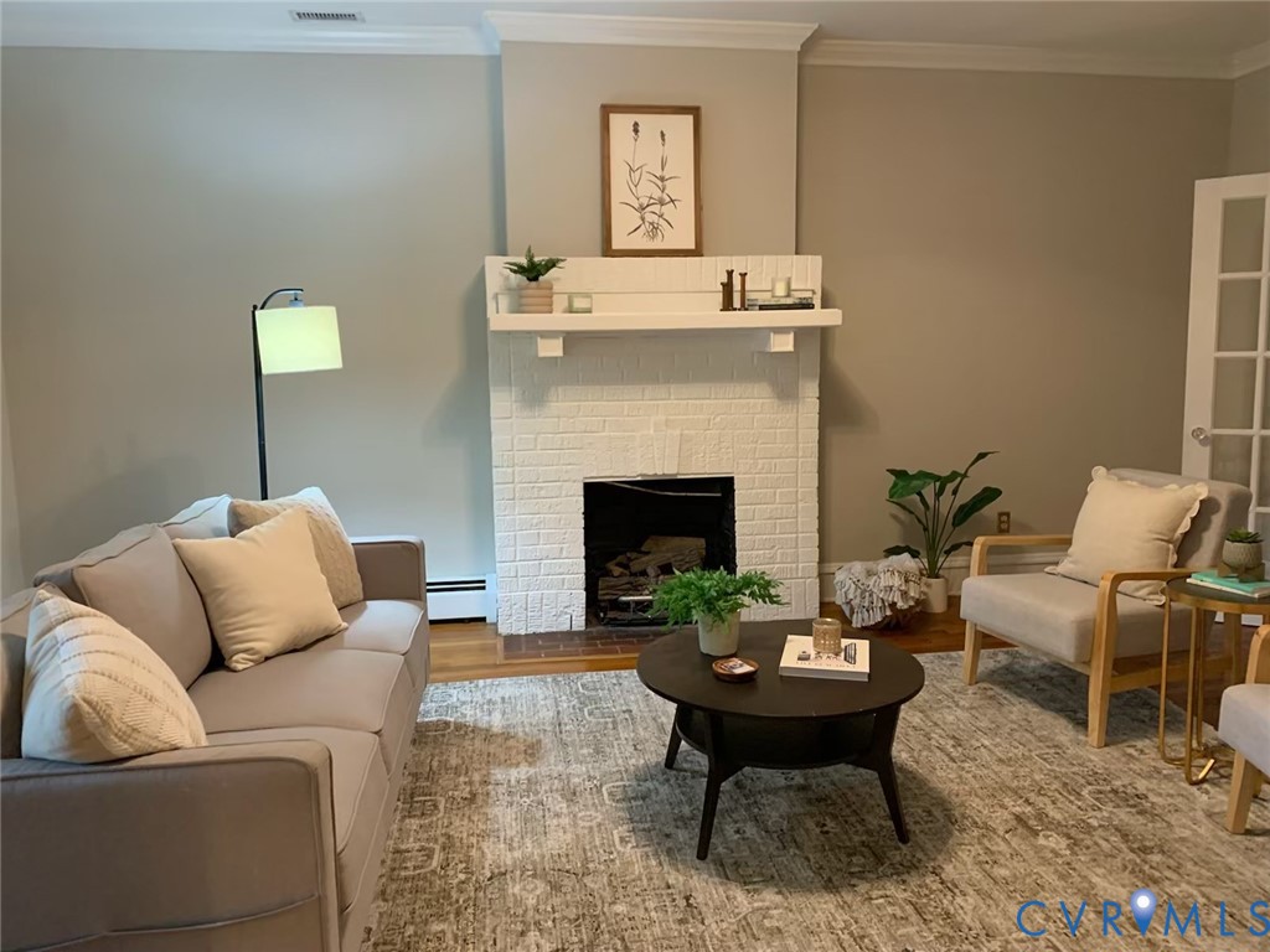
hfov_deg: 67.3
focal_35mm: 26
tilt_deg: -8.0
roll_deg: +0.9
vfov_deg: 53.1
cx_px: 635
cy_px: 476
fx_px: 954
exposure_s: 1/60
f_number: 1.8
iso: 400
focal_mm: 4.25
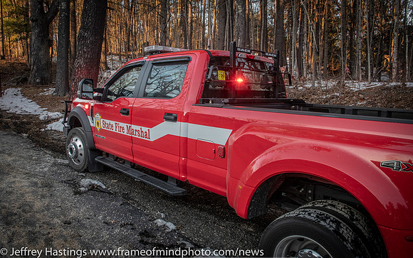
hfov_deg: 70.2
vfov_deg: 47.5
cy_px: 122
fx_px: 293
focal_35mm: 26
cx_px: 195
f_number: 7.1
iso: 1250
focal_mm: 16
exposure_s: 1/200
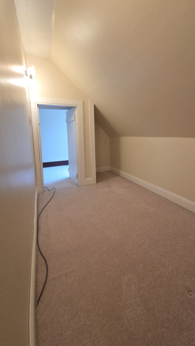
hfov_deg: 66.1
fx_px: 147
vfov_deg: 98.9
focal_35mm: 16
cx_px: 122
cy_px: 153
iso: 200
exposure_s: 1/60
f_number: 2.2
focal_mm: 2.2
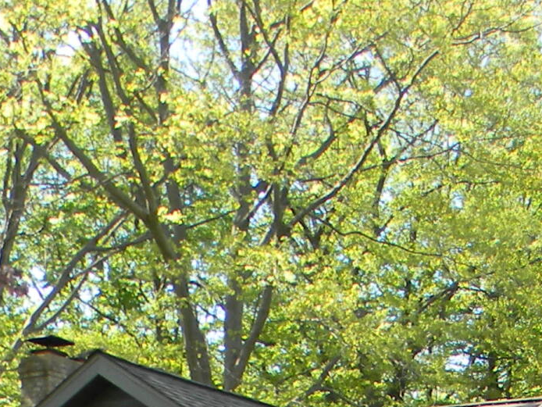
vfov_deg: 11.3
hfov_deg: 16.2
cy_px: 748
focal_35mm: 121
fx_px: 1895
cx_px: 355
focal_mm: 5
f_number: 3.5
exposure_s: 1/112
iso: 80
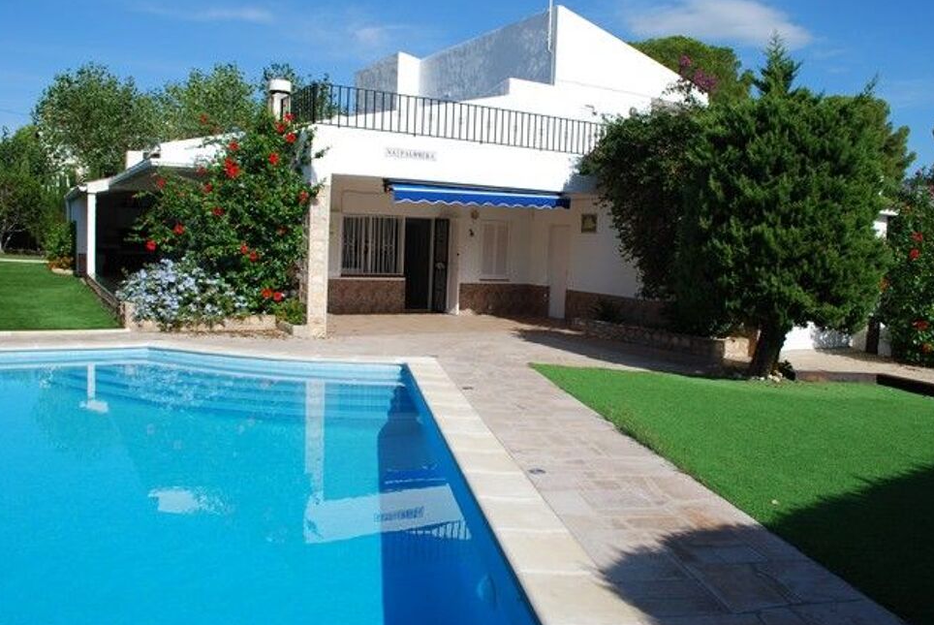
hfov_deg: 65.4
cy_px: 307
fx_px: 727
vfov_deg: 46.5
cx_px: 477
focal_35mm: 28
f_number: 8
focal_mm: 18
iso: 100
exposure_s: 1/250
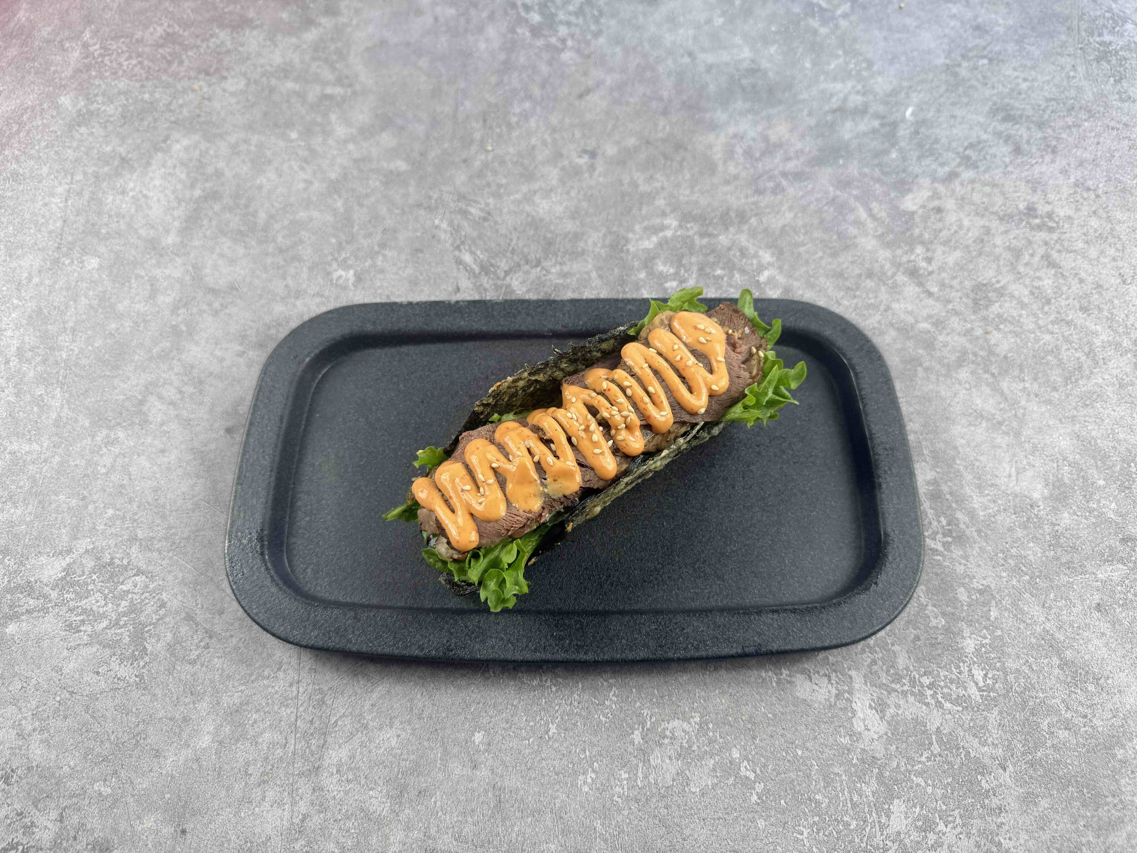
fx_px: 788
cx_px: 568
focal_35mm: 24
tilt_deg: -61.7
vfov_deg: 56.8
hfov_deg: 71.6
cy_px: 426
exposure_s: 1/126
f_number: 1.78
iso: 50
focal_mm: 6.76
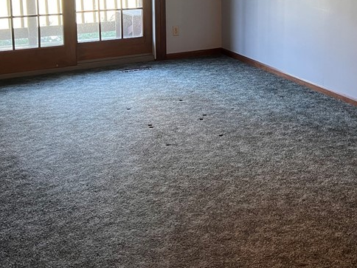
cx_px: 271
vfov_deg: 25.5
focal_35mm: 55
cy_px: 14
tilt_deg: -9.4
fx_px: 567
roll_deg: +0.3
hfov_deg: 34.2
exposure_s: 1/60
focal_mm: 5.7
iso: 125
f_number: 1.5
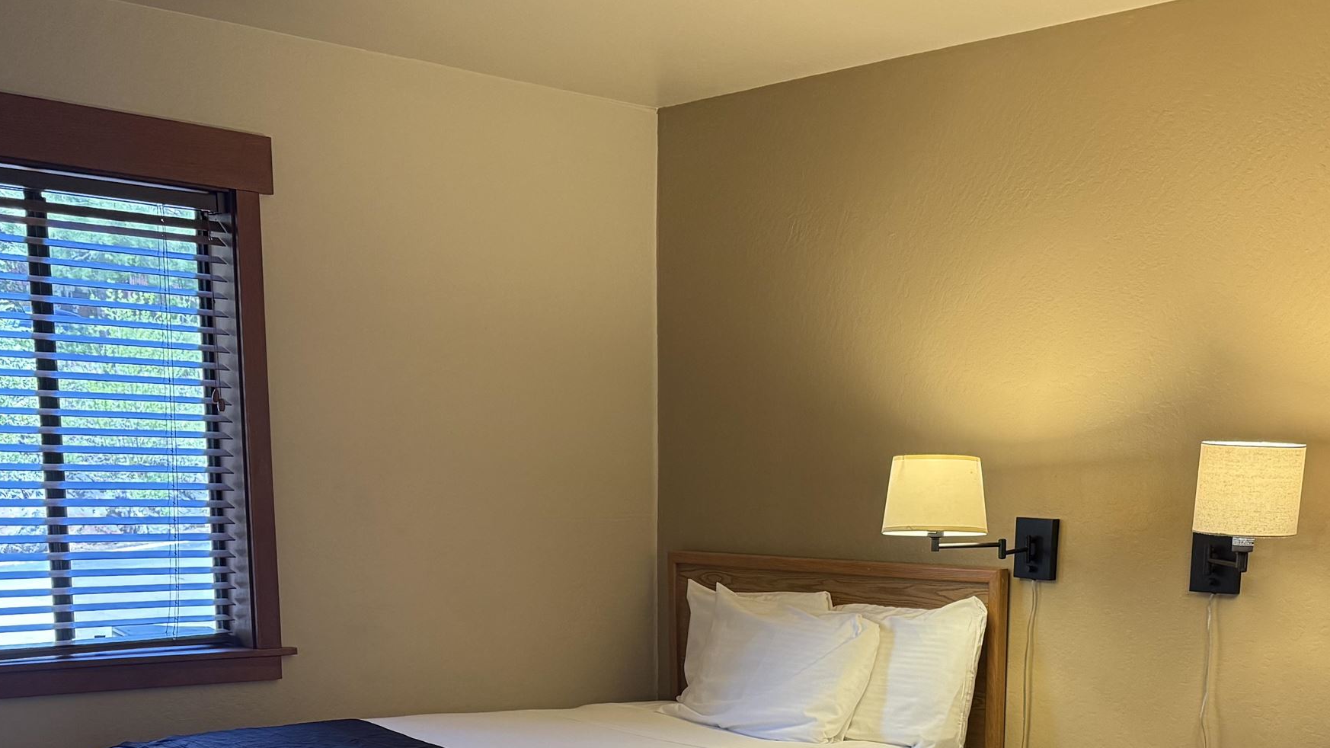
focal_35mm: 46
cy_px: 815
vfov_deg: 24.3
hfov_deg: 44.1
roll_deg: -1.6
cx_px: 855
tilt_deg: -11.5
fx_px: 1622
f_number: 1.78
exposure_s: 1/120
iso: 320
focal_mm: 6.76
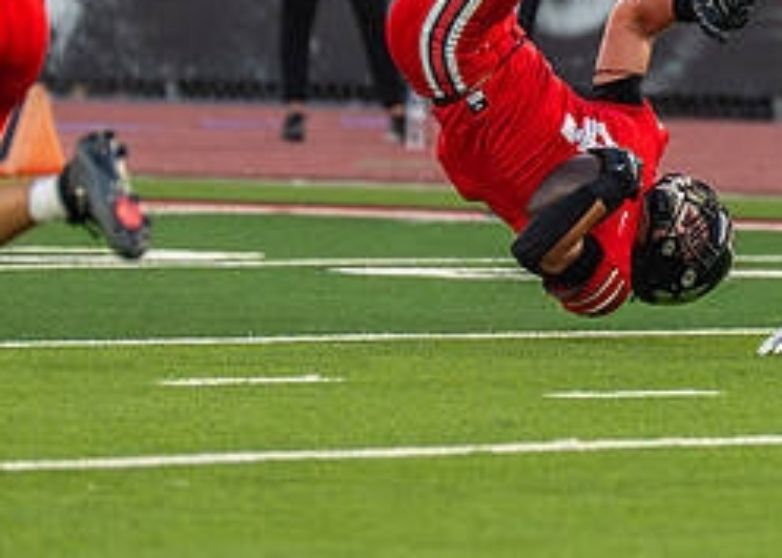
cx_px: 958
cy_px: 97
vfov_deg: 1.7
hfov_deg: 2.3
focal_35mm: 863
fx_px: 19162
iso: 1600
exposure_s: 1/1600
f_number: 2.8
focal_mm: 200
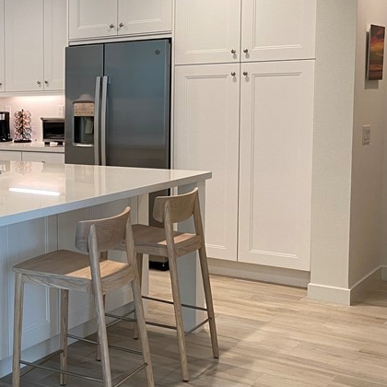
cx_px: -42
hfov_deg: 27.8
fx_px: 708
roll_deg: -0.8
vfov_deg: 30.5
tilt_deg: -4.7
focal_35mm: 56
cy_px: 168
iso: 80
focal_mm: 4.25
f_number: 1.8
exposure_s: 1/60
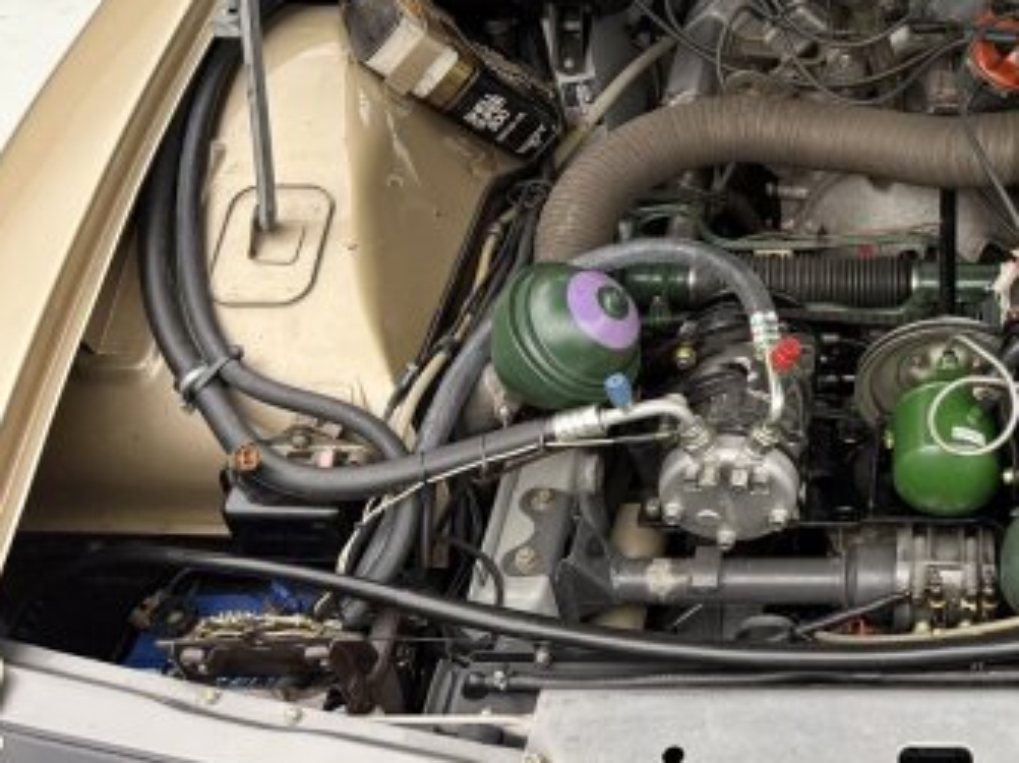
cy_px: 162
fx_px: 1353
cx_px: 946
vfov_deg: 30.8
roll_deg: -0.8
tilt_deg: -39.0
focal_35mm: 46
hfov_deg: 38.0
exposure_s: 1/60
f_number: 1.78
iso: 320
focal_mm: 6.76
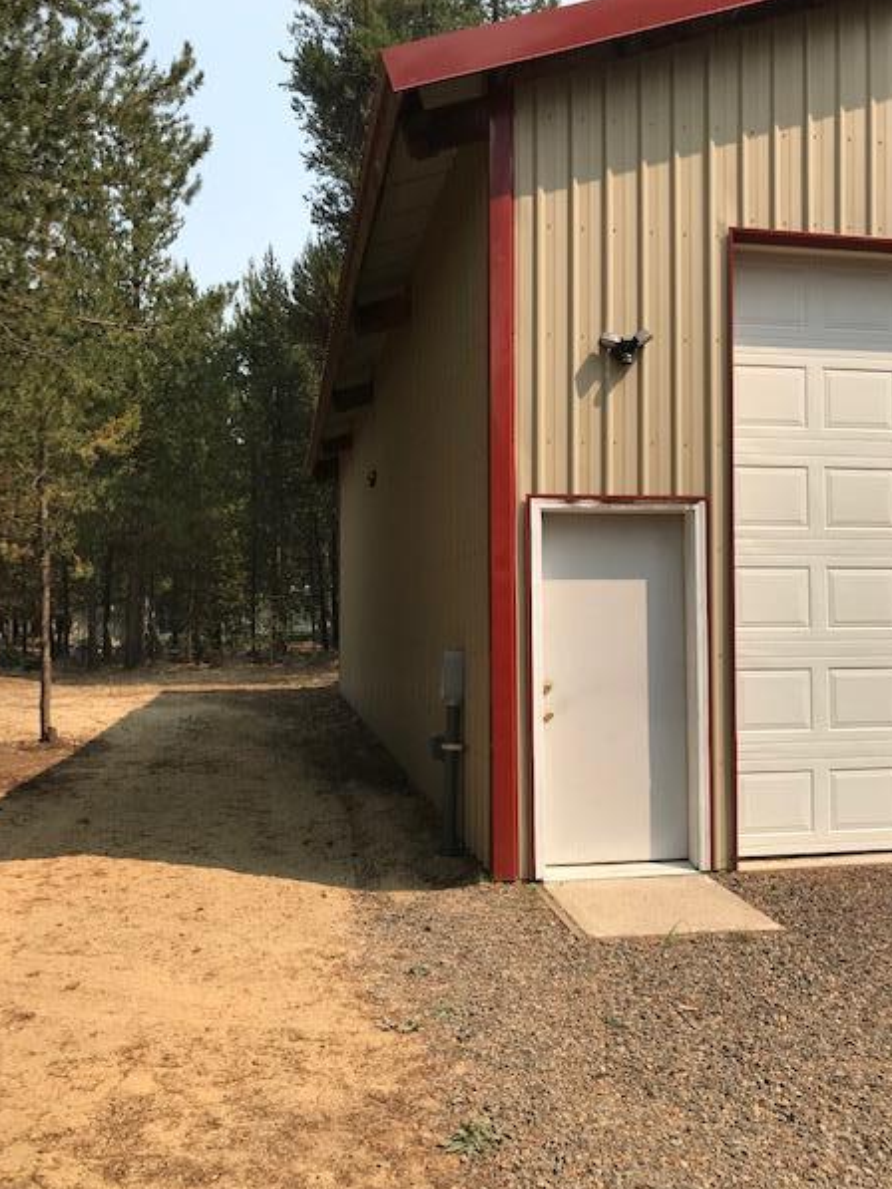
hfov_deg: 46.8
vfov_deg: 60.0
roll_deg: +0.6
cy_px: 603
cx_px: 458
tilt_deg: +2.5
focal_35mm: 30
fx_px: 1030
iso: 20
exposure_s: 1/1650
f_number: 1.8
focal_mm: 3.99
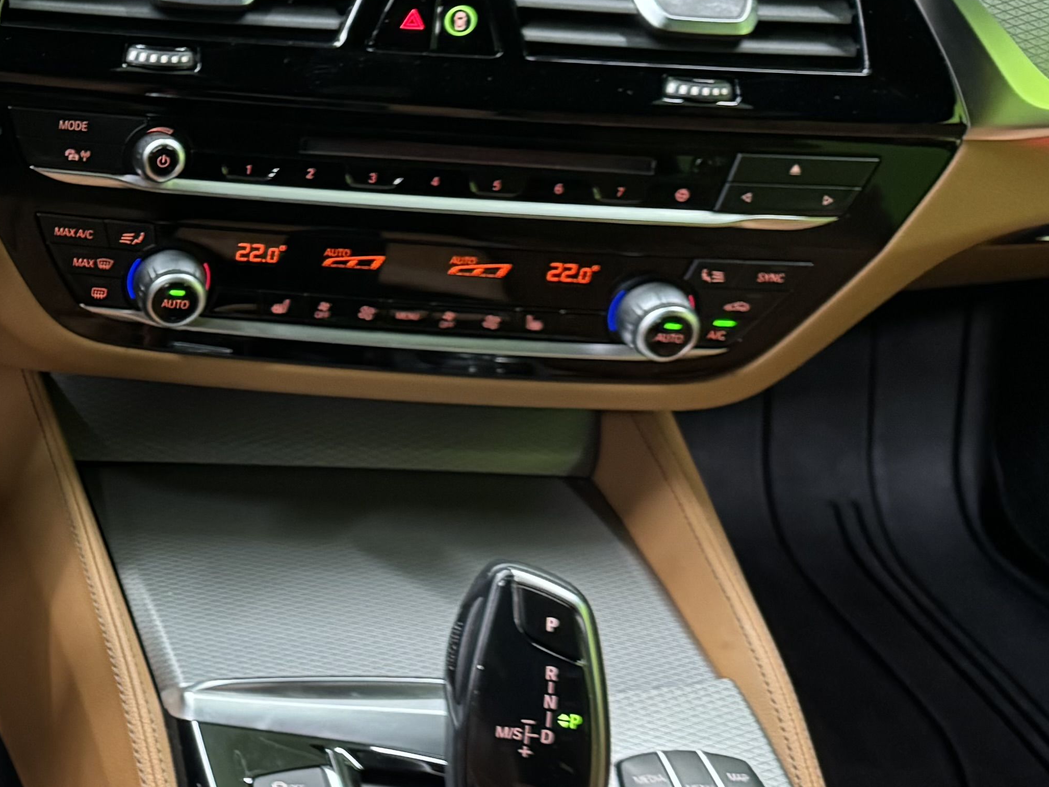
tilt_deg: -37.2
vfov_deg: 21.6
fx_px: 2061
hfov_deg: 24.3
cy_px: 408
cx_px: -385
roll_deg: -0.4
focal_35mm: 68
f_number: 1.78
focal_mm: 6.76
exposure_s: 1/46
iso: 800
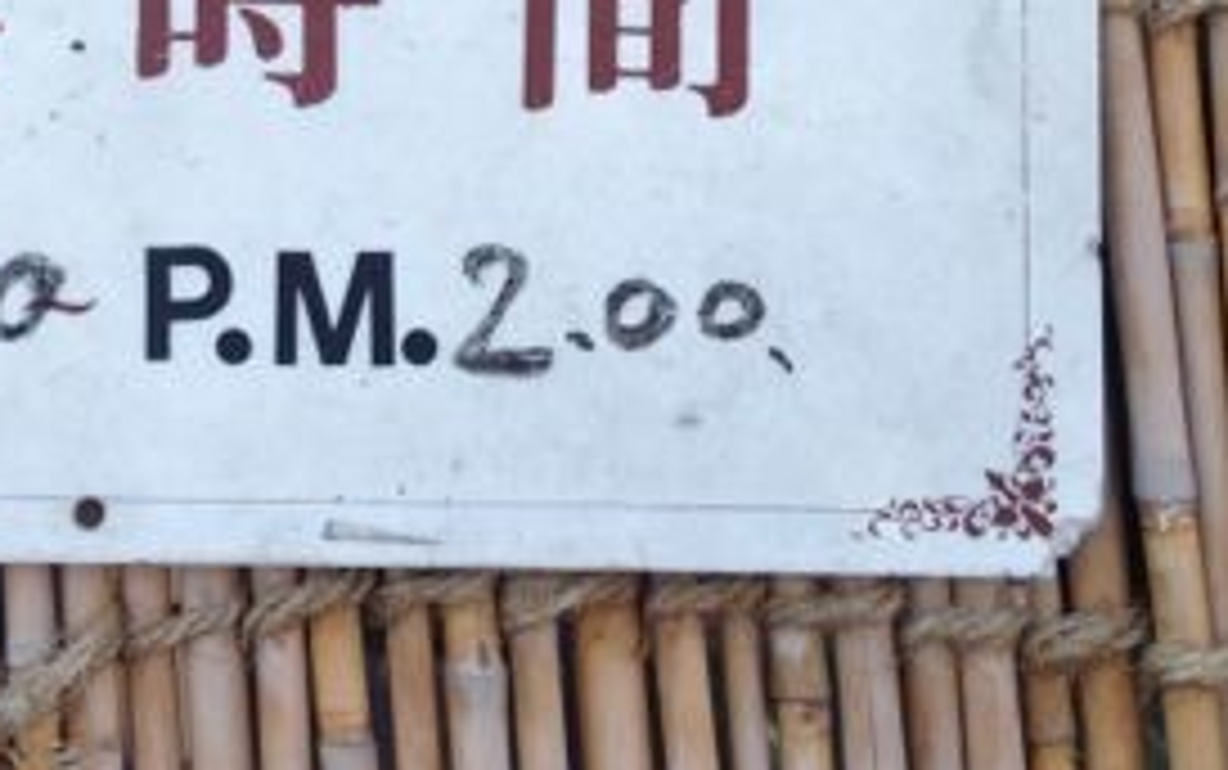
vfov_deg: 14.8
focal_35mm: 87
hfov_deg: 23.3
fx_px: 2913
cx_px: 157
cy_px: -9
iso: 50
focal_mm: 4.28
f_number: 2.4
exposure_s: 1/400
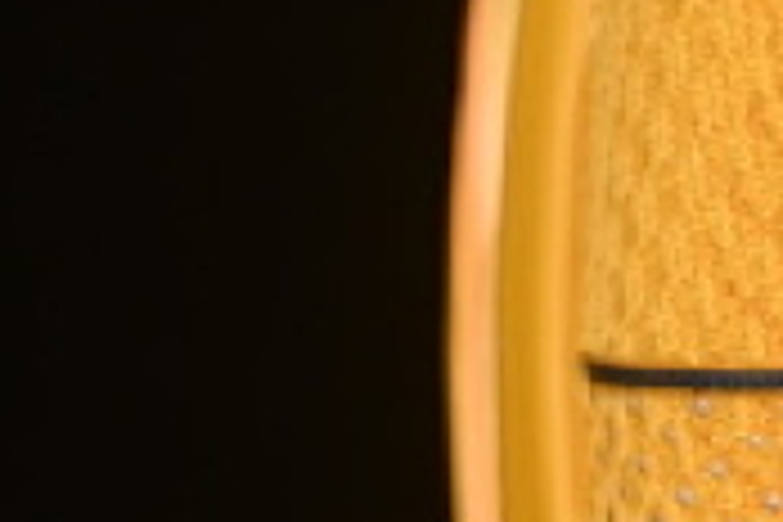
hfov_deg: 4.4
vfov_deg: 2.9
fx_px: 10135
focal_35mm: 466
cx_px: 1701
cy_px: -22
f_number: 7.1
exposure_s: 1/80
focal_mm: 50
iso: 160
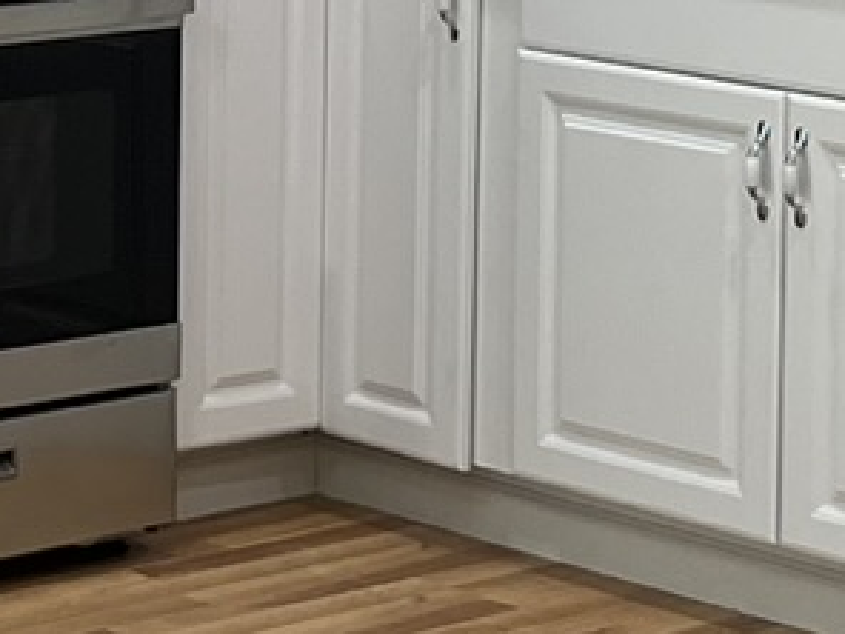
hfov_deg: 10.8
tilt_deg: -6.1
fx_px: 4394
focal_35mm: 180
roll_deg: +0.3
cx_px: -148
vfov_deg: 8.2
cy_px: -91
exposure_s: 1/120
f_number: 1.5
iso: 100
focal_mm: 5.7
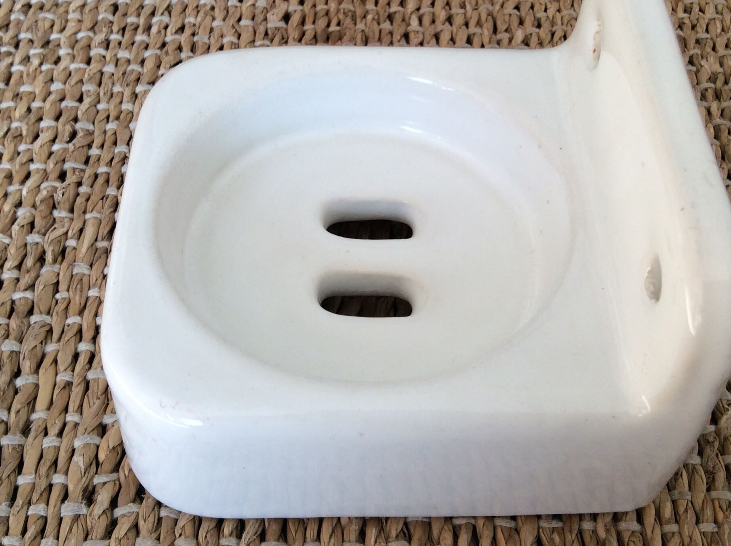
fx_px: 970
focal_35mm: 46
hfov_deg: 41.3
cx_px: 356
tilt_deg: -52.2
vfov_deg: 31.4
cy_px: 225
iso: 50
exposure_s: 1/100
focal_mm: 3.3
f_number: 2.4
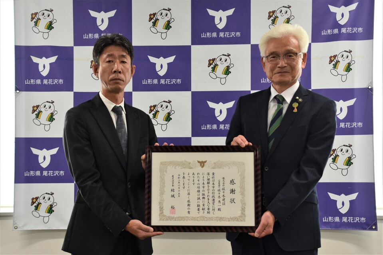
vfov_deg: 28.1
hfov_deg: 41.1
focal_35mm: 48
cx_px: 192
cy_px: 128
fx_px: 511
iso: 200
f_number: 4
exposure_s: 1/60
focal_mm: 32
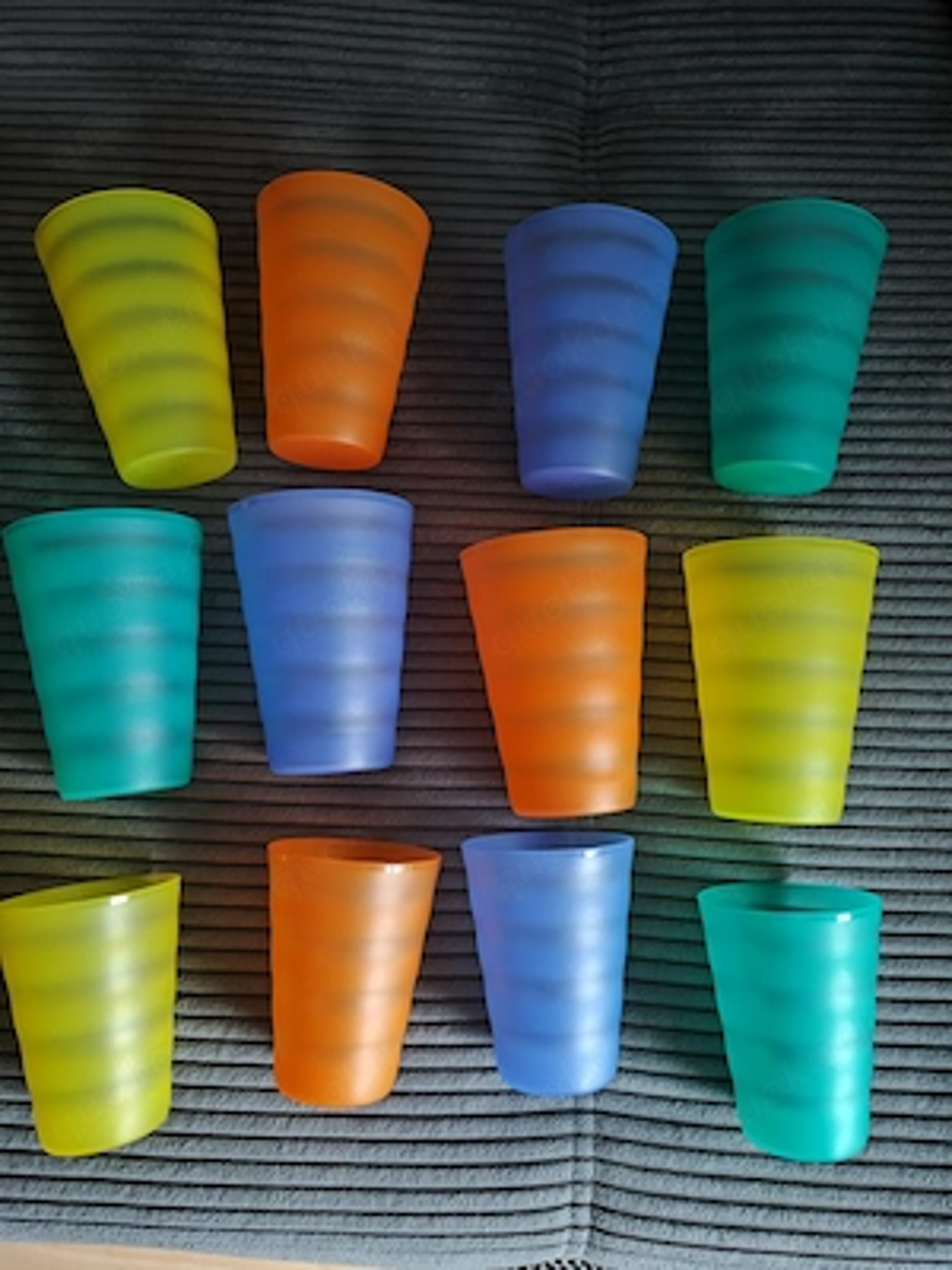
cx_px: 476
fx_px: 880
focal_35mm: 24
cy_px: 635
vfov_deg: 71.6
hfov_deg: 56.8
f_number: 1.9
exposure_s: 1/20
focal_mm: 6.92
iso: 2963
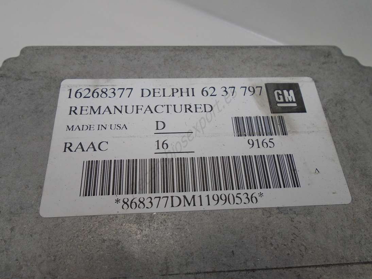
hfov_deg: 67.3
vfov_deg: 53.0
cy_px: 140
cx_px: 186
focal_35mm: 26
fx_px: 279
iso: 100
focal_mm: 4.6
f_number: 3.2
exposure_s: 1/200
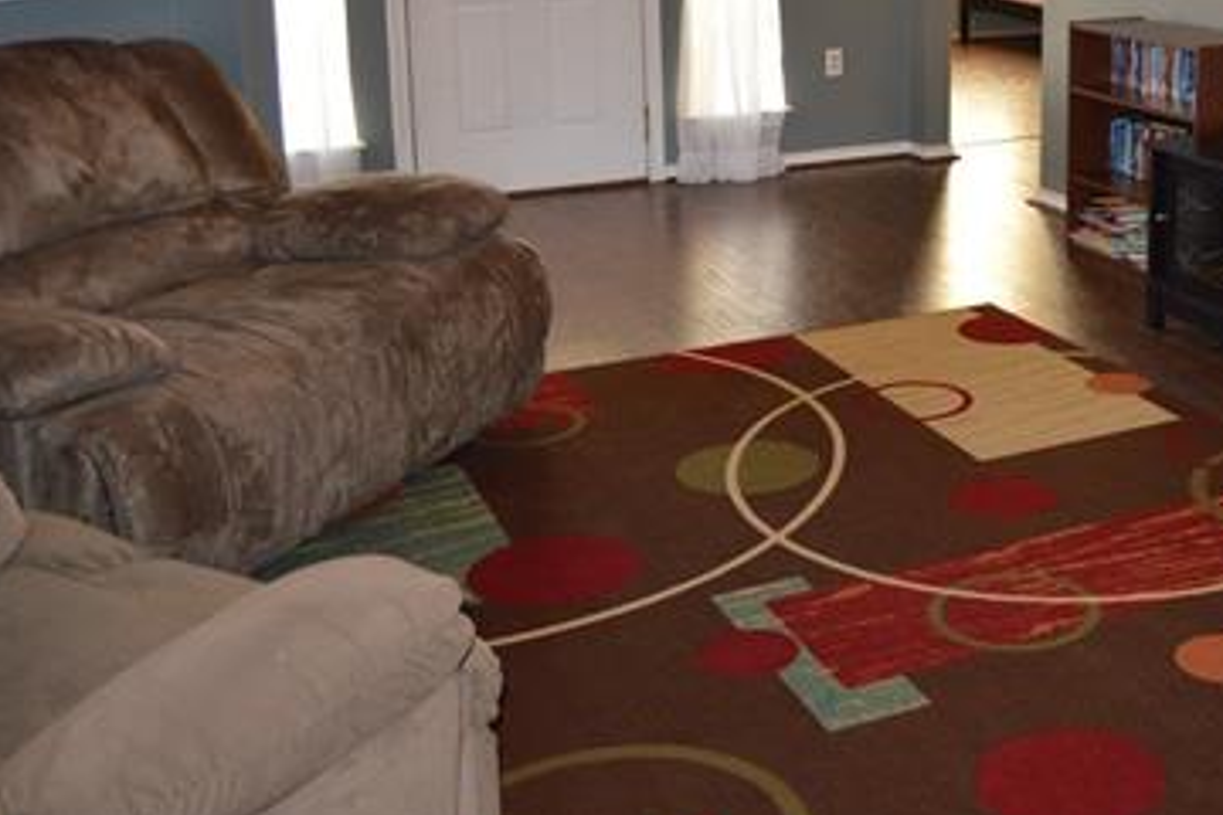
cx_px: 1002
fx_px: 1631
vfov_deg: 27.3
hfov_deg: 39.3
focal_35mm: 48
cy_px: 117
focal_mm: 18
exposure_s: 1/60
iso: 450
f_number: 3.5
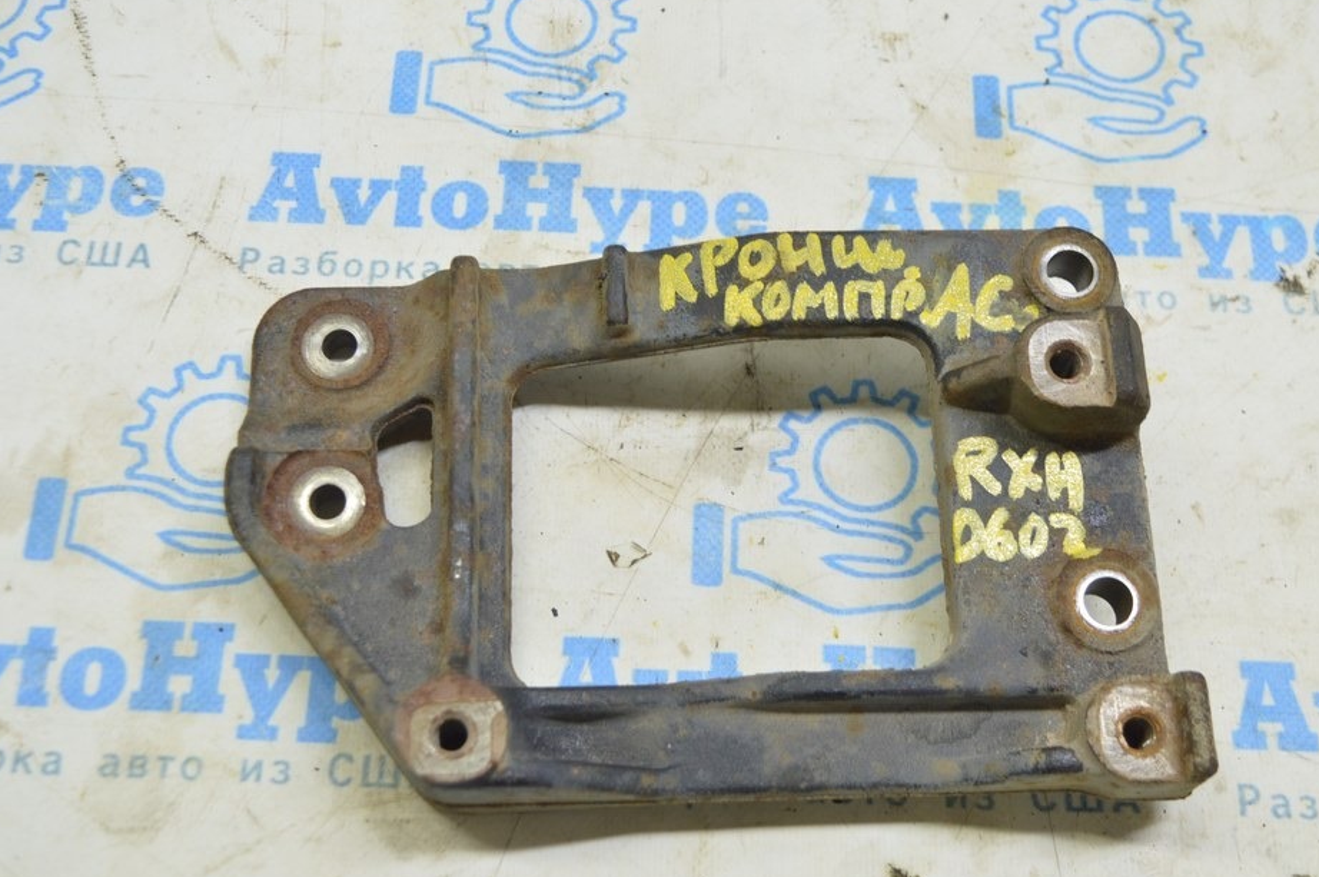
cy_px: 446
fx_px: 1830
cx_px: 664
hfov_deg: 39.6
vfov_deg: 26.9
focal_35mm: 50
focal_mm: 30
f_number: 5.6
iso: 400
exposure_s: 1/20
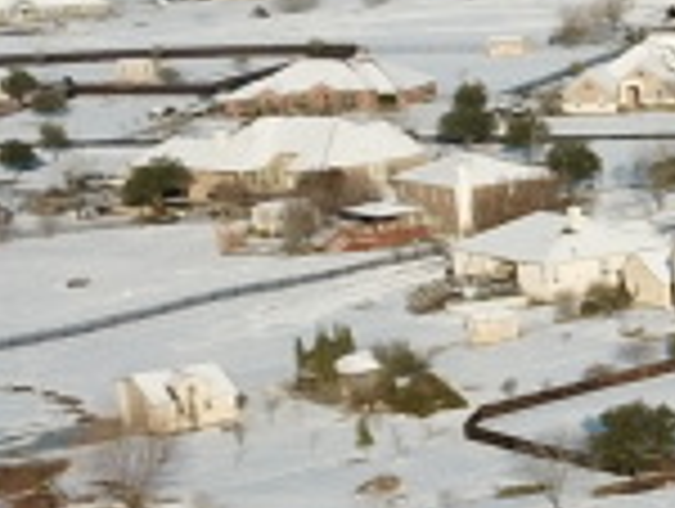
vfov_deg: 8.4
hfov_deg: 8.5
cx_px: 2300
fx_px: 3457
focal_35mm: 177
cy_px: 360
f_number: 2.2
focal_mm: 4.73
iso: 100
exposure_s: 1/100
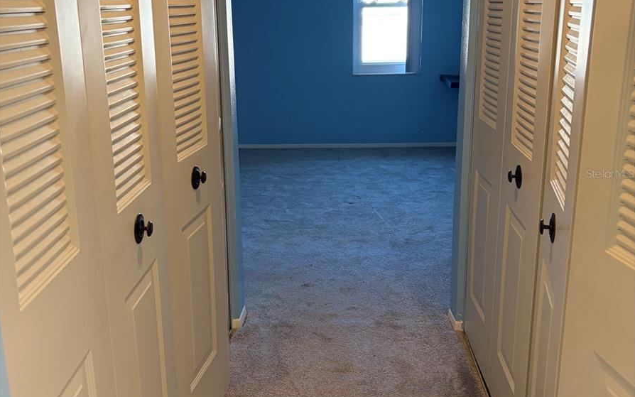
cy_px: 173
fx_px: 640
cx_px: 317
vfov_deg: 34.4
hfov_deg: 52.7
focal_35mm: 37
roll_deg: +2.5
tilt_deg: -13.0
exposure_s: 1/60
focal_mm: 5.96
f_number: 1.6
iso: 125
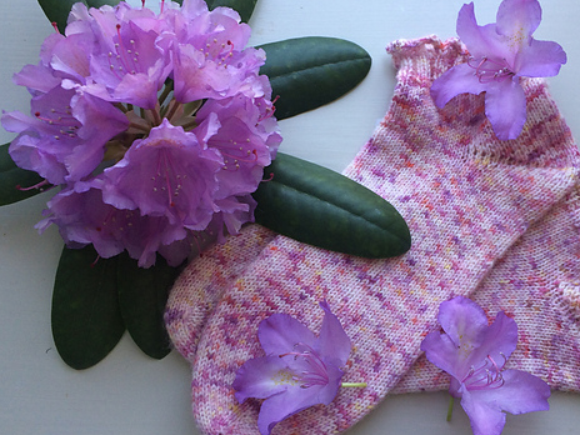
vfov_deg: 35.9
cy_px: 201
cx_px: 342
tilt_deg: -82.3
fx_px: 670
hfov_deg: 46.6
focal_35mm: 40
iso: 50
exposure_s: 1/100
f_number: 2.2
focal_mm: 4.15
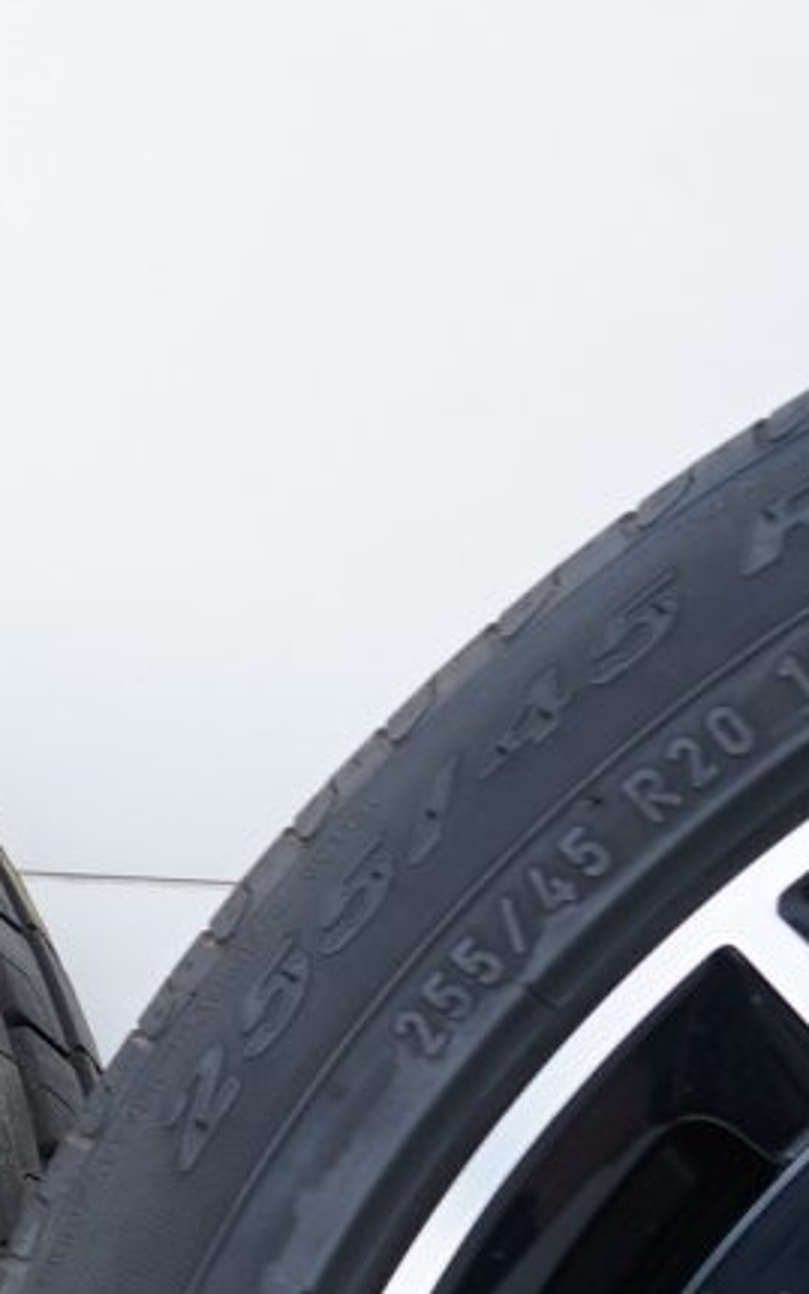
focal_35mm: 141
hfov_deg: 8.1
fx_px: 4971
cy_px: 1112
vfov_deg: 14.7
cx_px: -1489
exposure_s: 1/125
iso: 250
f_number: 7.1
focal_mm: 31
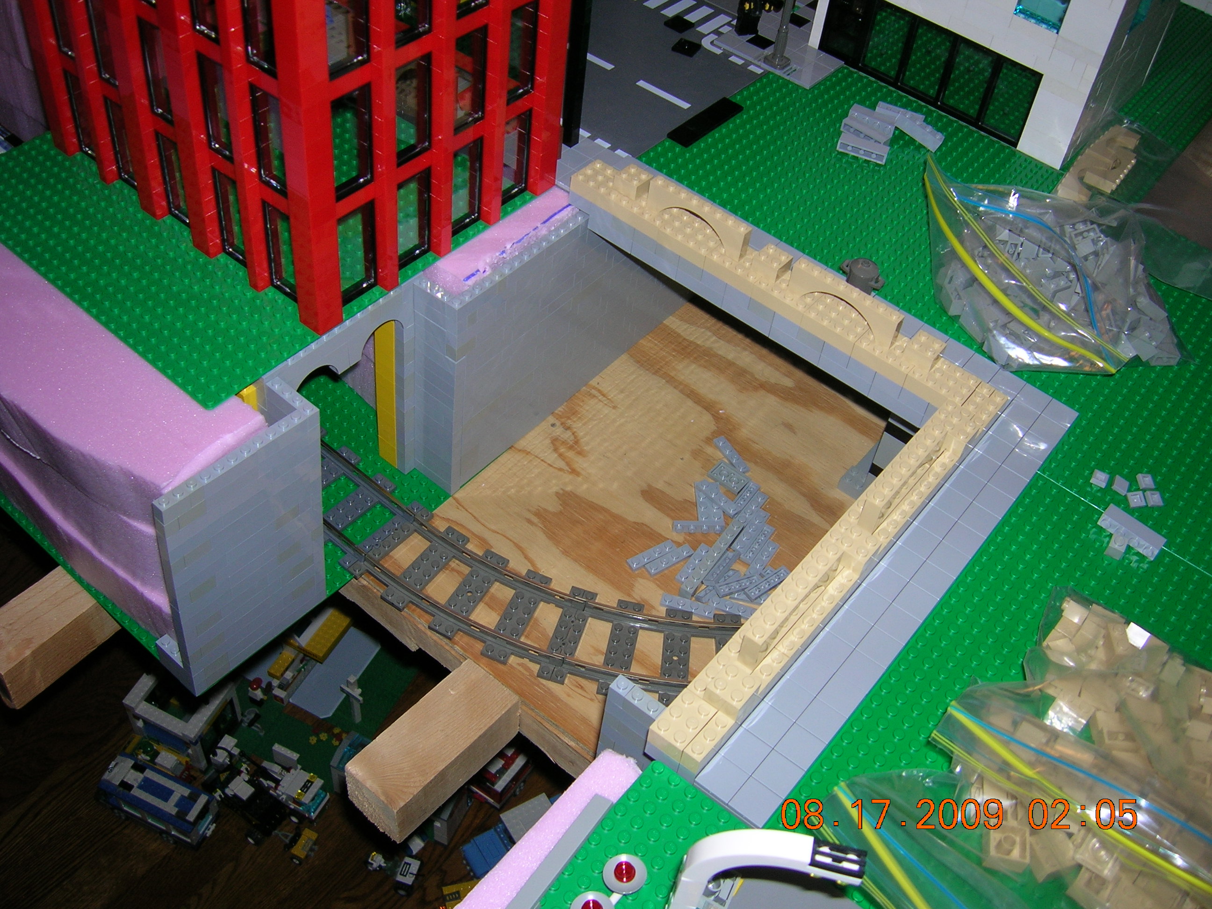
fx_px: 1190
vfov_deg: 41.8
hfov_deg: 54.0
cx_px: 606
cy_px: 454
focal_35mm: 34
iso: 50
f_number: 2.9
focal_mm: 5.7
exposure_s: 1/60.1
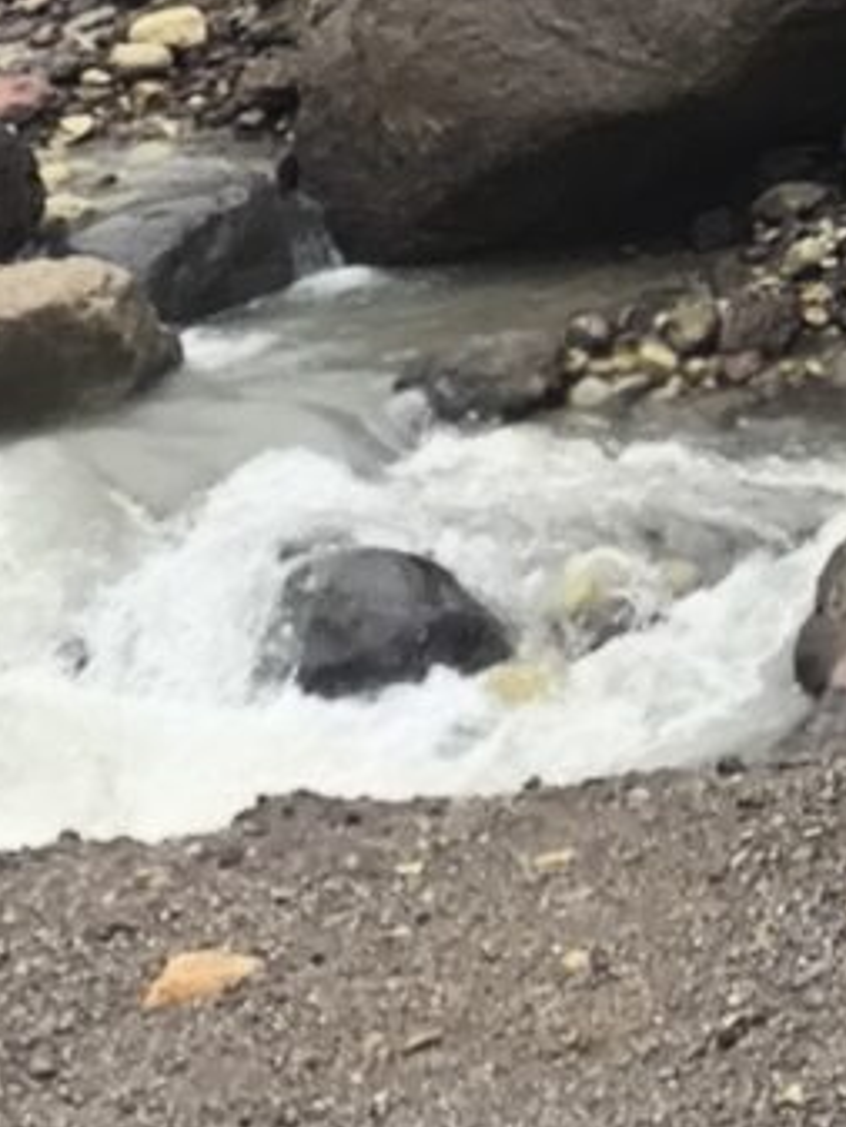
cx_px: 2816
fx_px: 9151
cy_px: -3090
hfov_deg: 5.0
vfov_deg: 6.1
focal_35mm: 281
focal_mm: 4.71
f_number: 1.7
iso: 50
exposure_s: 1/772
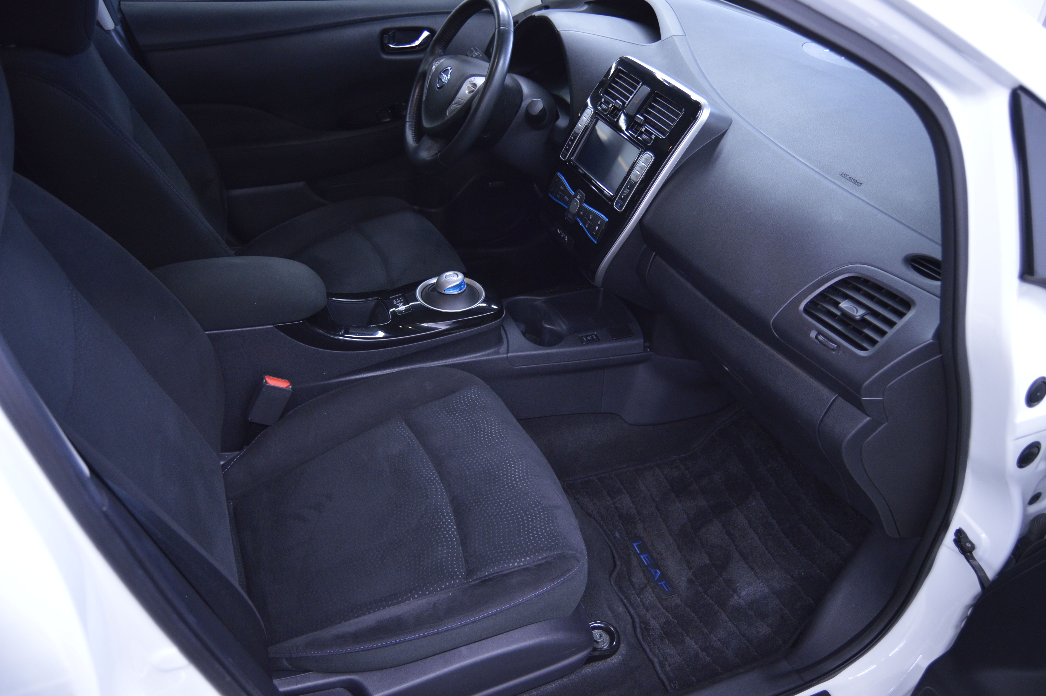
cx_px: 523
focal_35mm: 27
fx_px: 784
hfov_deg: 67.4
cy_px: 348
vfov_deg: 47.8
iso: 800
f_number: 3.5
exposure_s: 1/20
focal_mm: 18
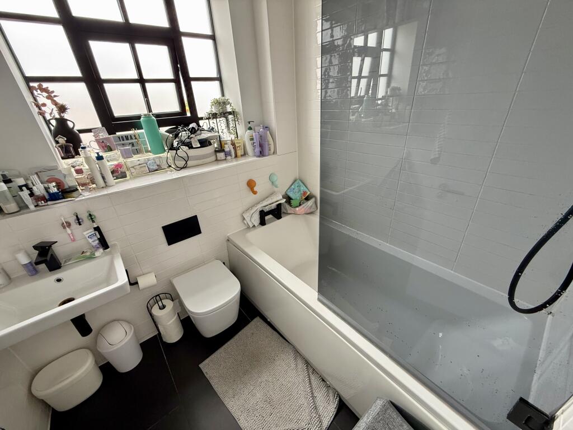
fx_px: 232
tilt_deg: -27.2
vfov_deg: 85.7
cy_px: 215
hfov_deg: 102.1
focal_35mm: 14
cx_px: 286
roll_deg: +3.6
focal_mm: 2.22
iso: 200
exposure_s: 1/99
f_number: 2.2
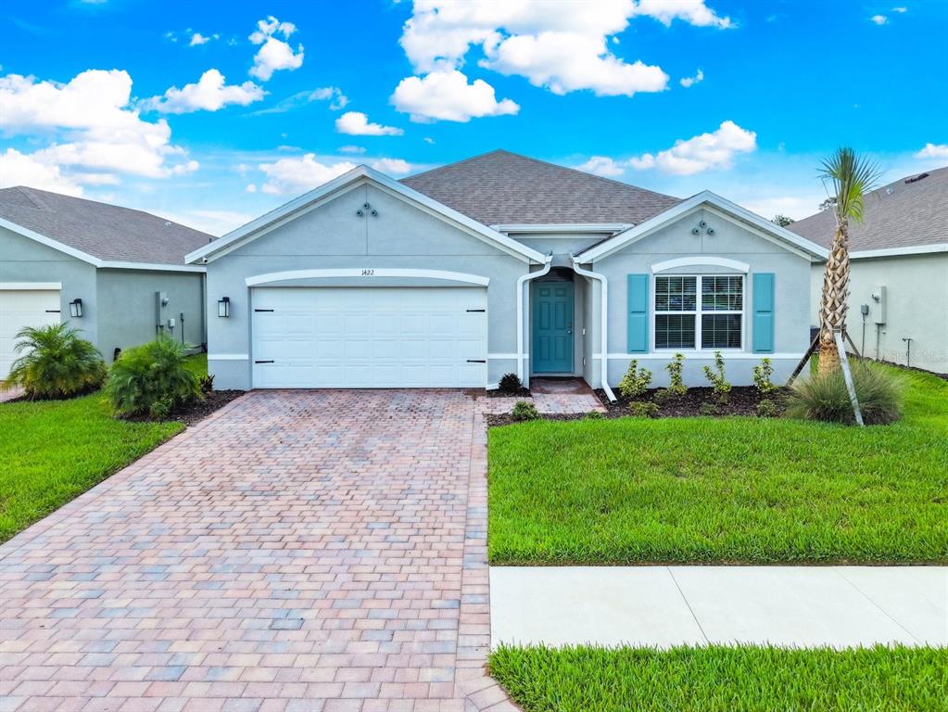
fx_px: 657
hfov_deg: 71.6
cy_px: 356
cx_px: 474
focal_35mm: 24
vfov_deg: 56.8
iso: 260
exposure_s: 1/2000
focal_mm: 8.67
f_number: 1.8
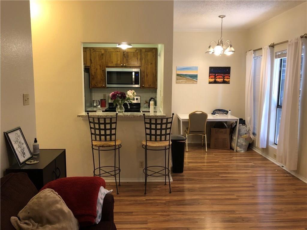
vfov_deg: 49.7
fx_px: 248
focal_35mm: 28
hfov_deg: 63.4
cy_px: 115
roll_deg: -0.3
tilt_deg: -6.7
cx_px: 154
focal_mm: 4
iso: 50
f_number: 1.8
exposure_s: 1/15
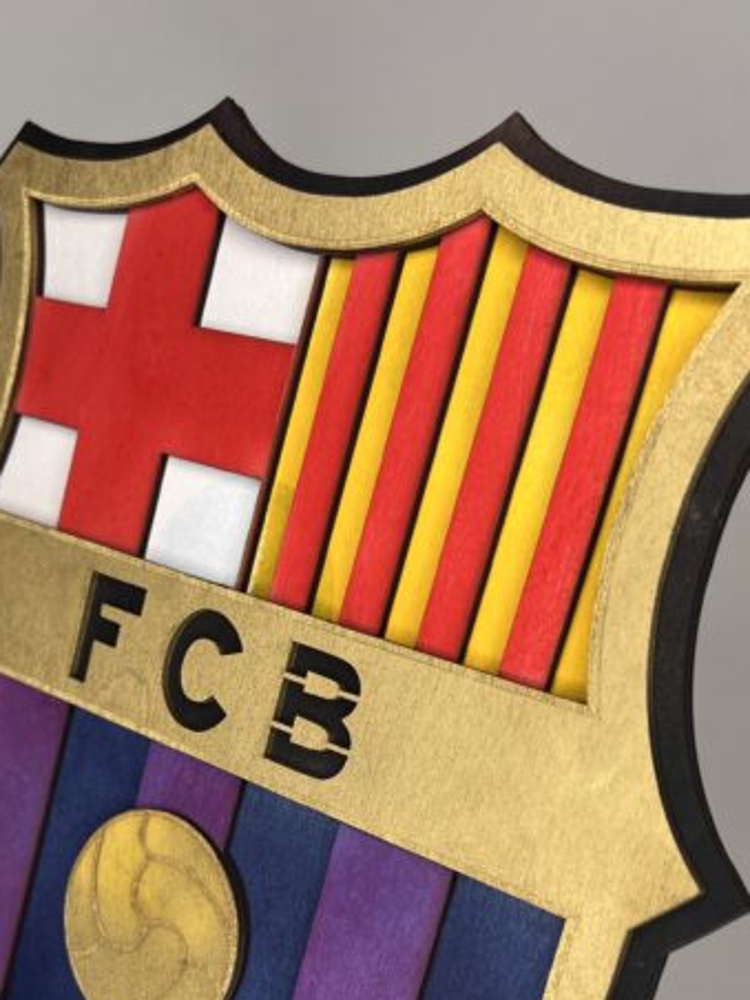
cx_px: 299
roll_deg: +1.0
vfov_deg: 39.8
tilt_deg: -28.9
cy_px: 777
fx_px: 1329
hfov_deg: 31.4
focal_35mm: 46
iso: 50
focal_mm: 5.7
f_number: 1.5
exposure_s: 1/509
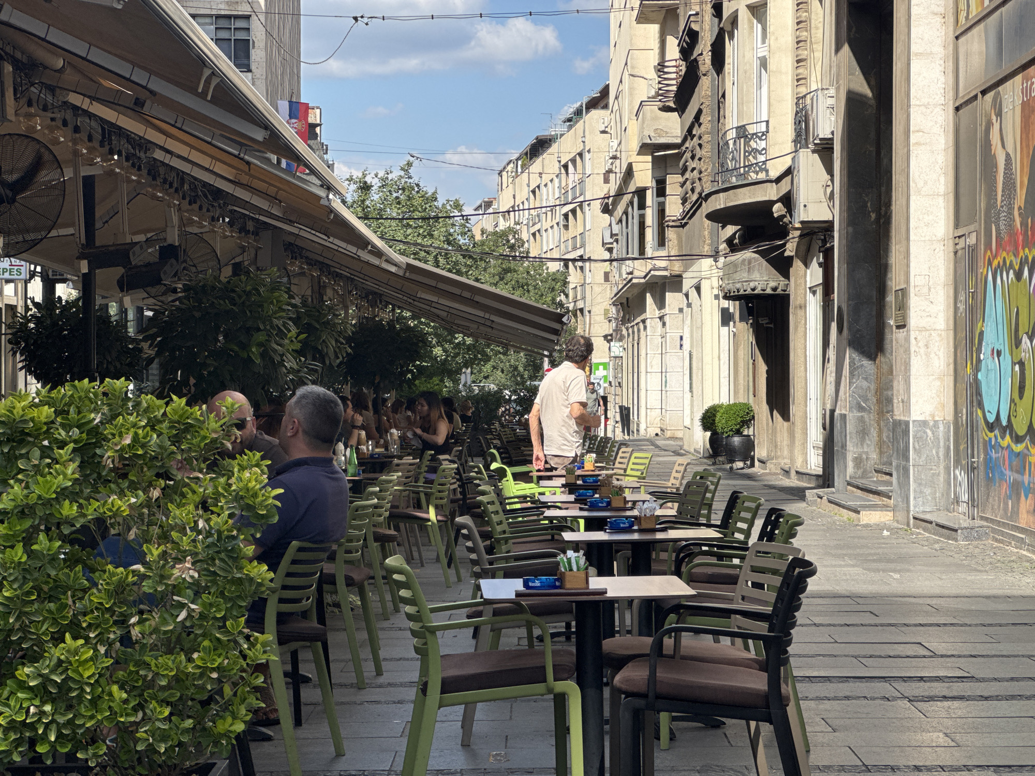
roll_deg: -0.1
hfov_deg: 25.3
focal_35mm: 77
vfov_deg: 19.1
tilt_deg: +1.2
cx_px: 518
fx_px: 2302
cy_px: 388
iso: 25
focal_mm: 9
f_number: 2.8
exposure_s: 1/564
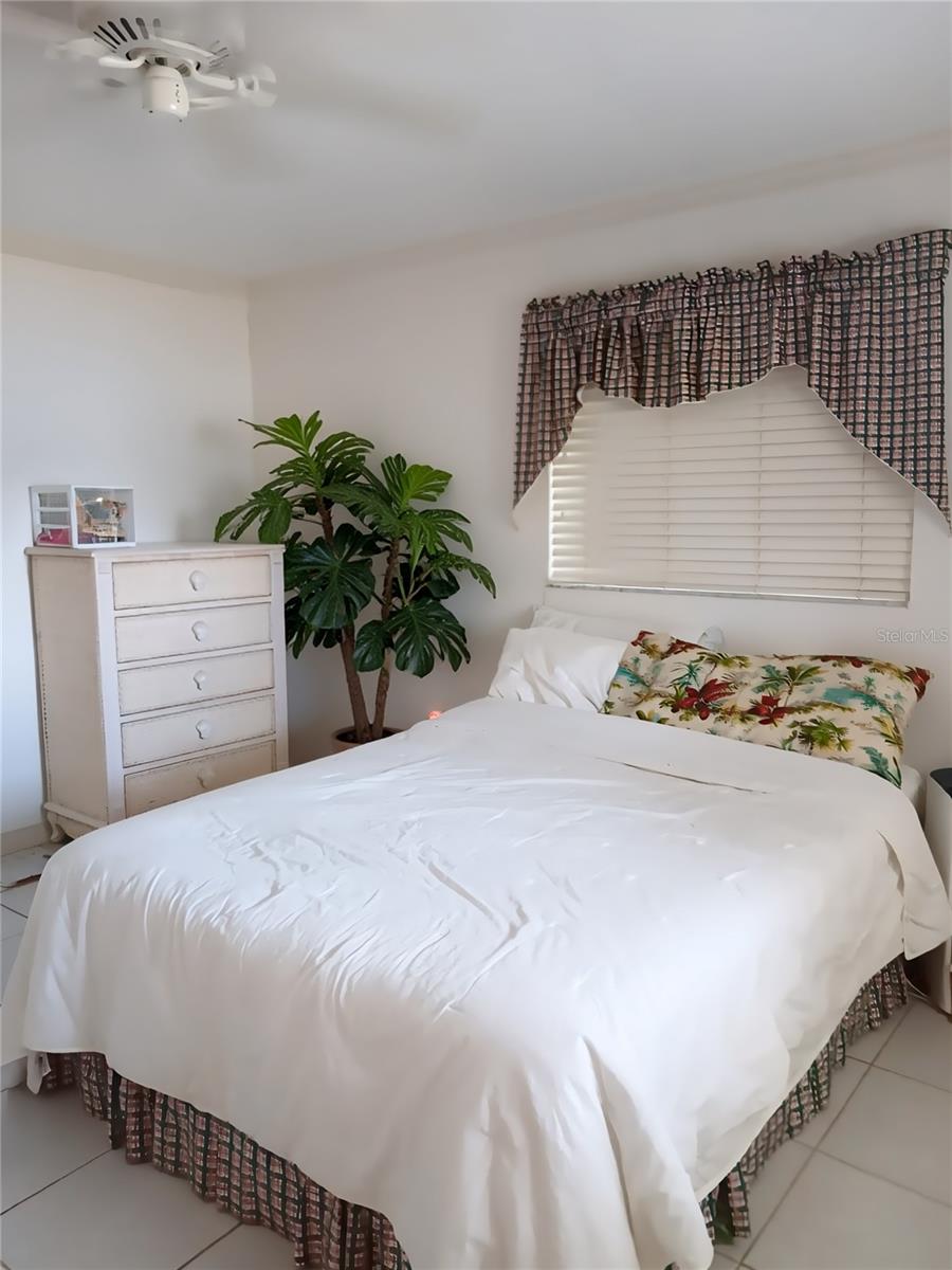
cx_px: 476
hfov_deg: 53.1
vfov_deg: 67.3
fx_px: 953
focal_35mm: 26
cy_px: 635
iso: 160
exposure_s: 1/25.6
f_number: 1.8
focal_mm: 3.98
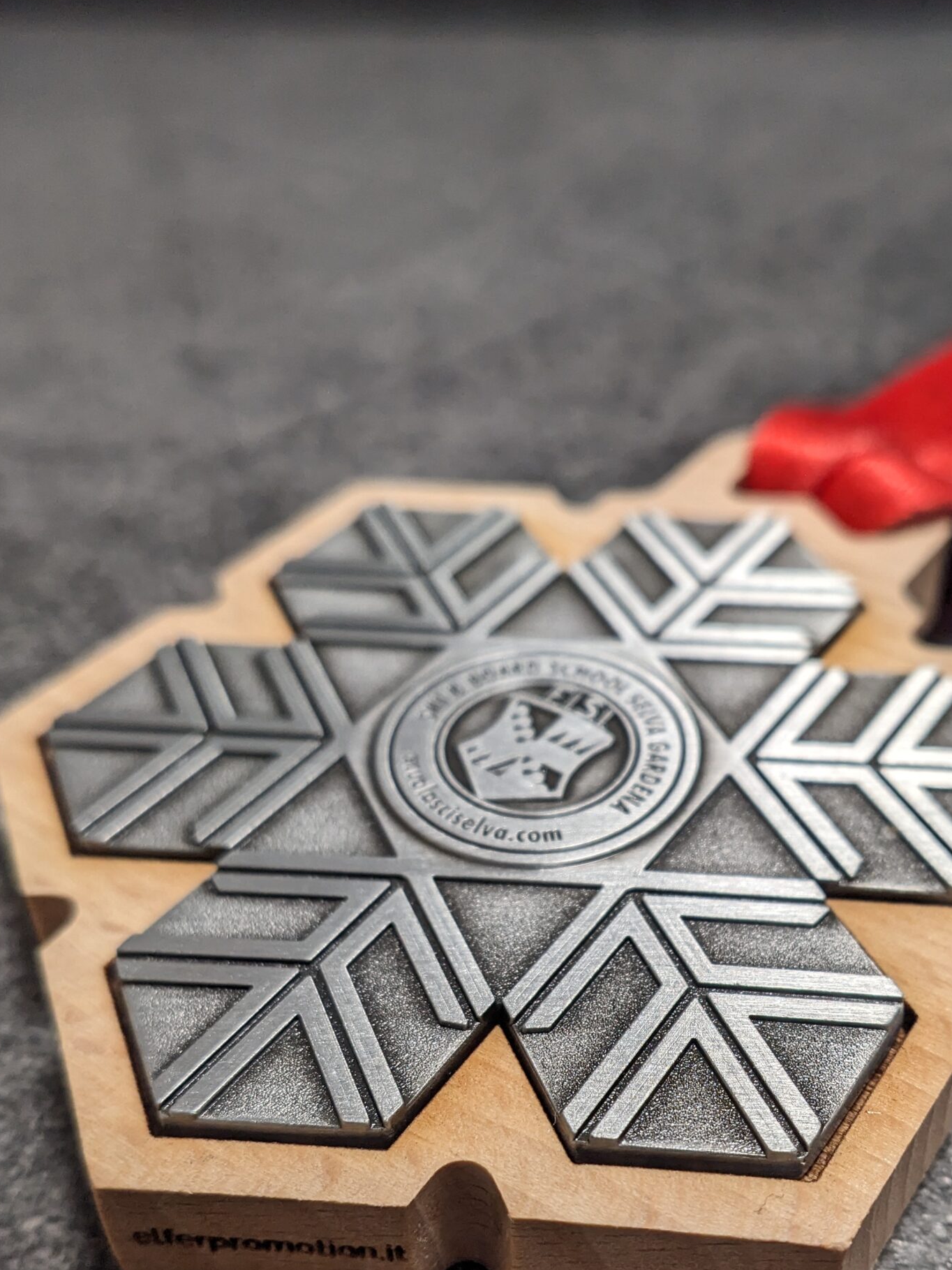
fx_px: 1394
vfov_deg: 48.8
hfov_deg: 37.6
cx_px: 574
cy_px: 727
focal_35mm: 38
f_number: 1.73
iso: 73
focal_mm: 4.38
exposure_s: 1/99.9
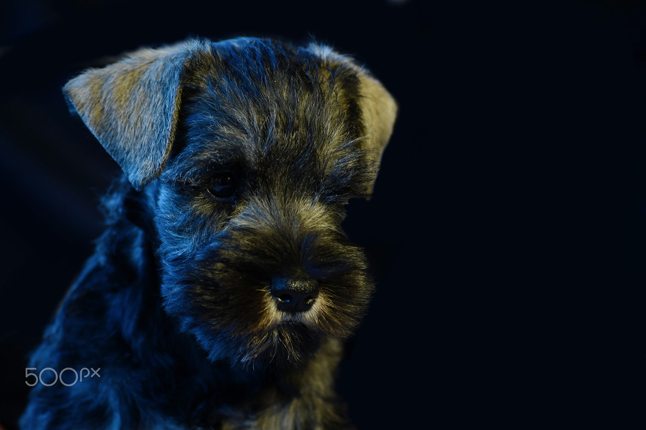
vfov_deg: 7.6
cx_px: 323
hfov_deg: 11.4
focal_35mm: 180
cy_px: 215
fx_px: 3229
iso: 160
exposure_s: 1/80
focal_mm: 120
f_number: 4.8
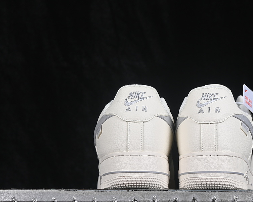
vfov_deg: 15.2
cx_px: 178
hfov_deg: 18.9
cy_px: 114
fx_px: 756
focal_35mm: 101
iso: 160
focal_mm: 50
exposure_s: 1/80
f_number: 8
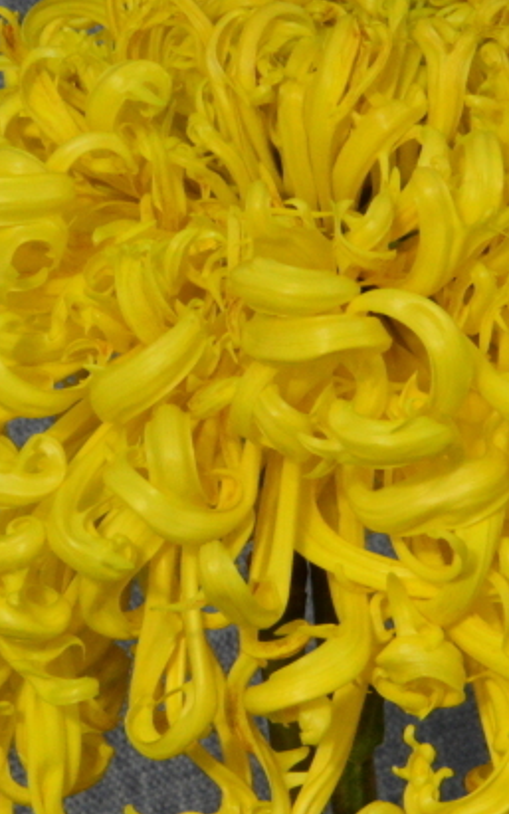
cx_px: 273
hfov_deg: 2.5
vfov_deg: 3.9
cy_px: 453
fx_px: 11826
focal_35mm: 533
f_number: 32
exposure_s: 1/250
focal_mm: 140
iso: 2200
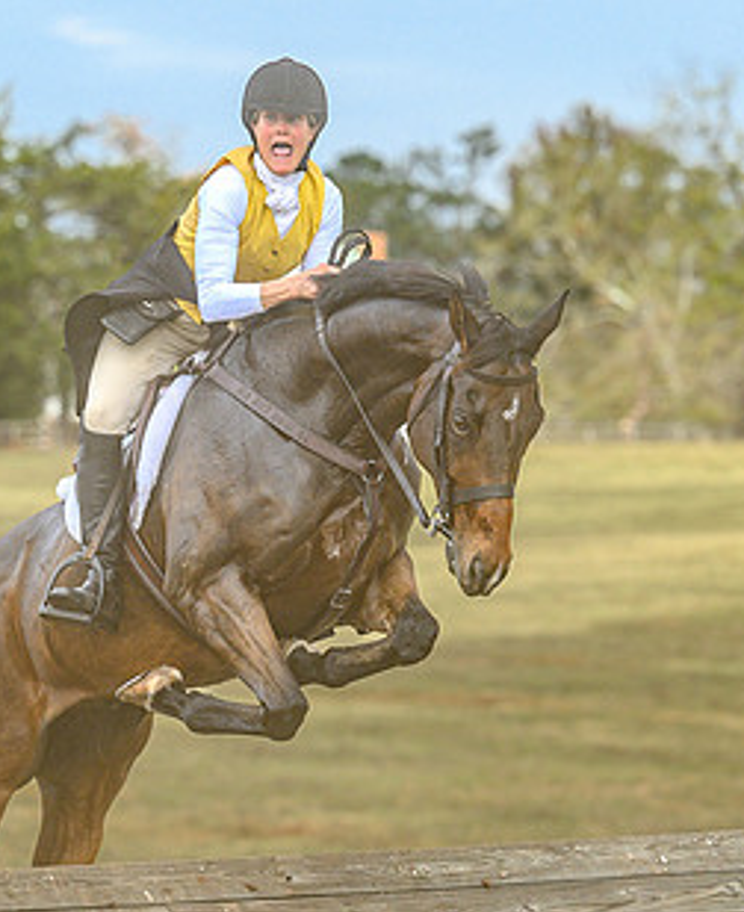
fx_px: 9032
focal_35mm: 332
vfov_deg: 5.8
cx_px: 405
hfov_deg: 4.7
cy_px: 479
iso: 400
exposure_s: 1/1000
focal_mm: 135
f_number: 3.5
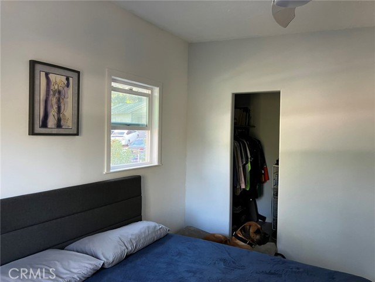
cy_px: 141
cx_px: 188
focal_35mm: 28
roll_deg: -0.7
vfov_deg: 49.7
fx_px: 303
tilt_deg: -1.9
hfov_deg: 63.4
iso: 160
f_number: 1.8
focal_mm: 3.99
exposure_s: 1/60
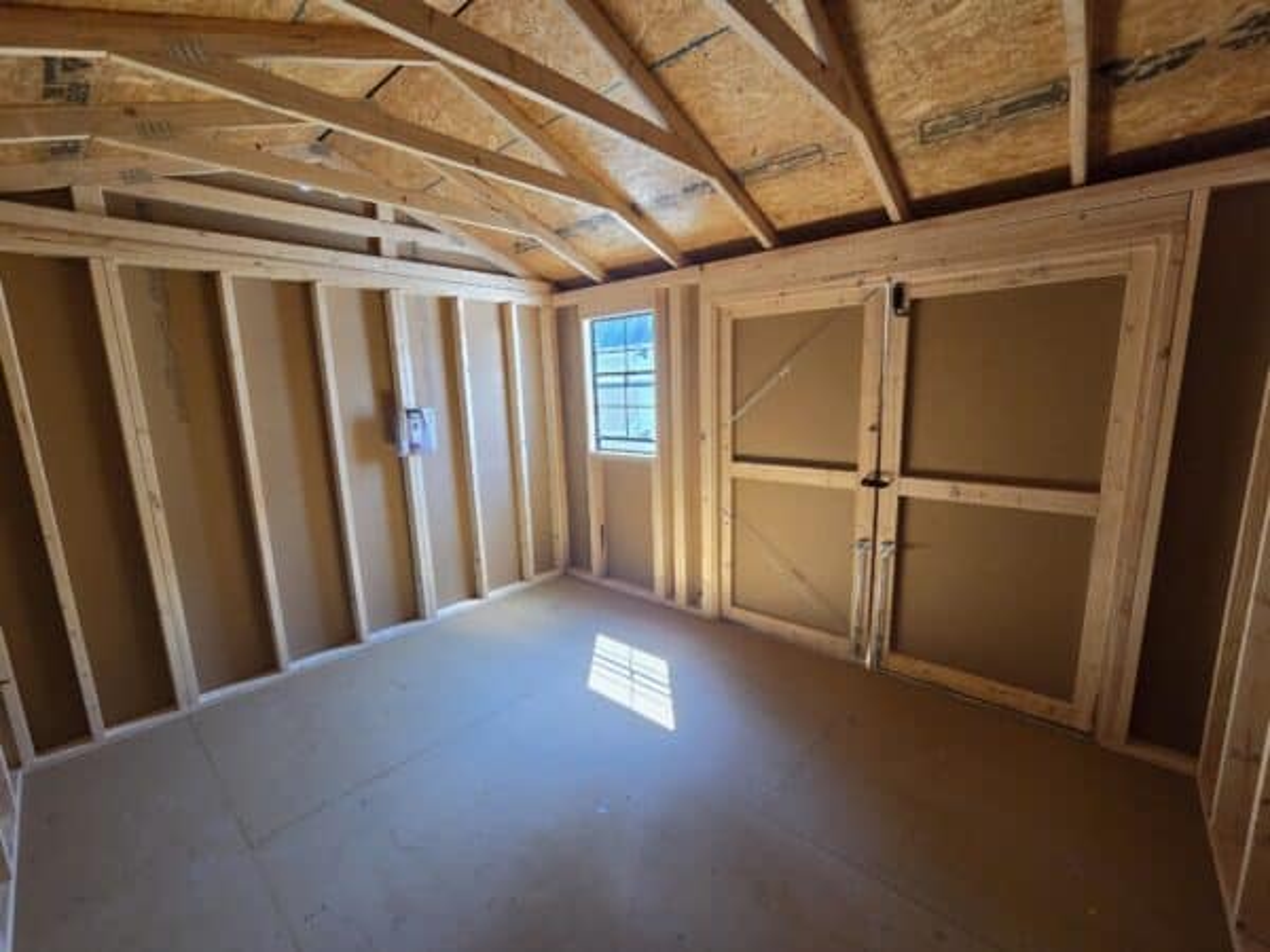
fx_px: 477
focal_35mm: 13
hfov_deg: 106.2
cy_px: 476
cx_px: 635
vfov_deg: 89.9
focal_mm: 2.2
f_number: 2.2
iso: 250
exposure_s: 1/60
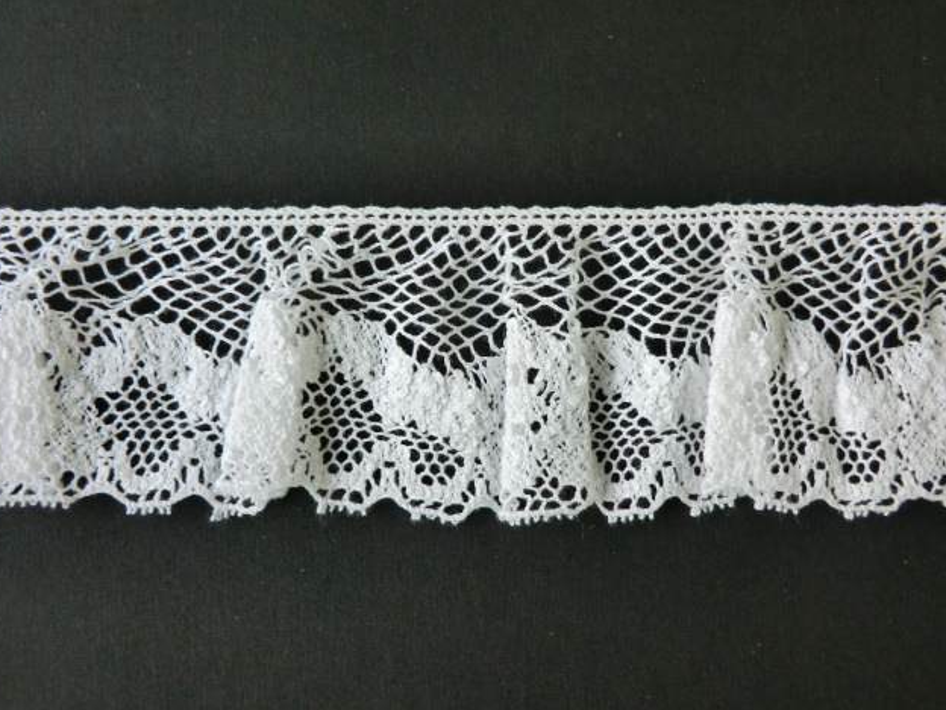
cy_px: 360
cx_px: 462
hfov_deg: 45.8
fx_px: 1120
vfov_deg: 35.1
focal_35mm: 41
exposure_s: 1/60
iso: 200
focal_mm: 7.1
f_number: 3.8
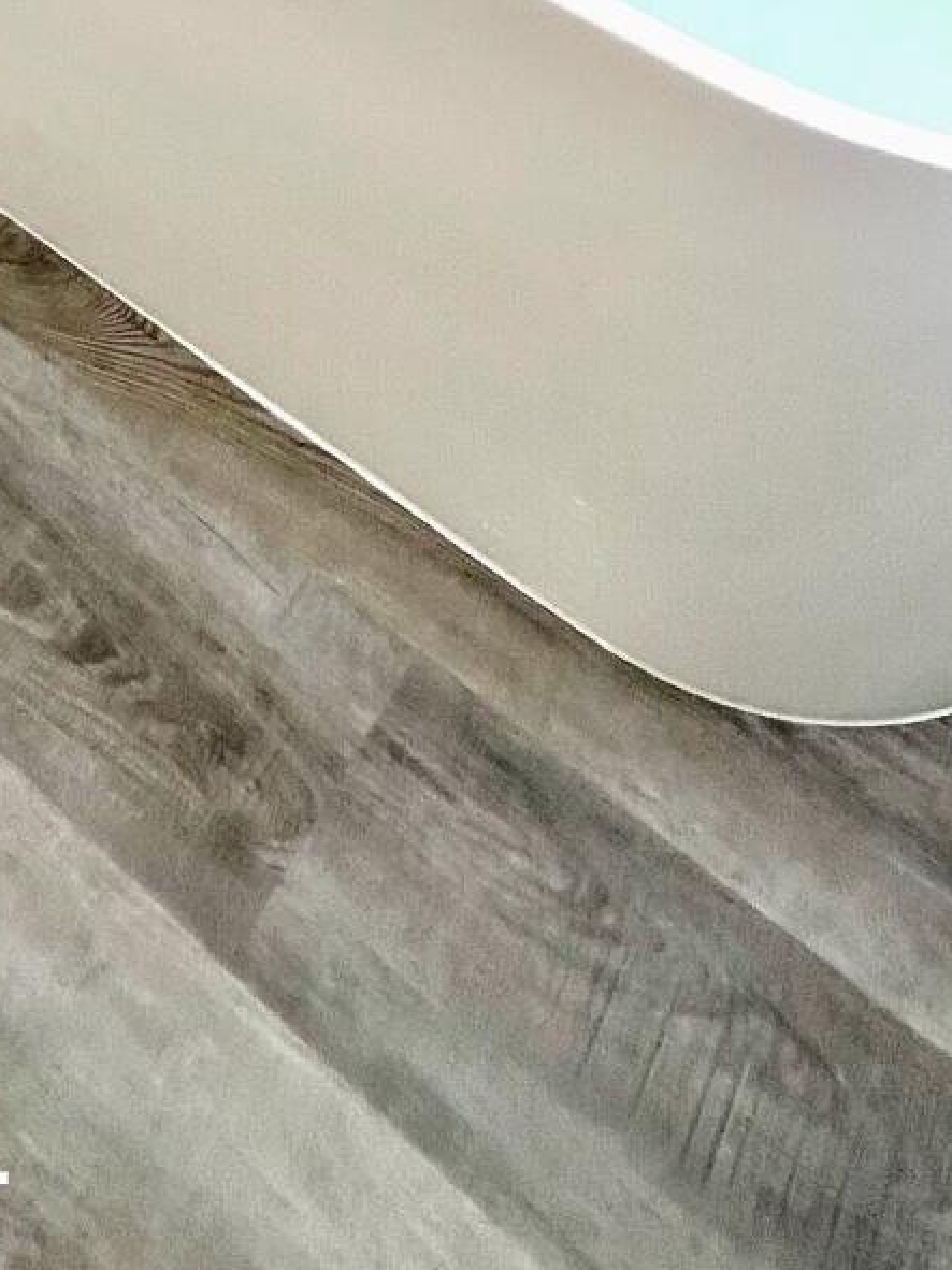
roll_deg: -1.9
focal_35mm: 44
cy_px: -810
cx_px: 486
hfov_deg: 32.9
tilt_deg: -18.6
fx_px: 1614
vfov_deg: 25.5
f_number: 1.8
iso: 50
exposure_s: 1/120
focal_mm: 1.57
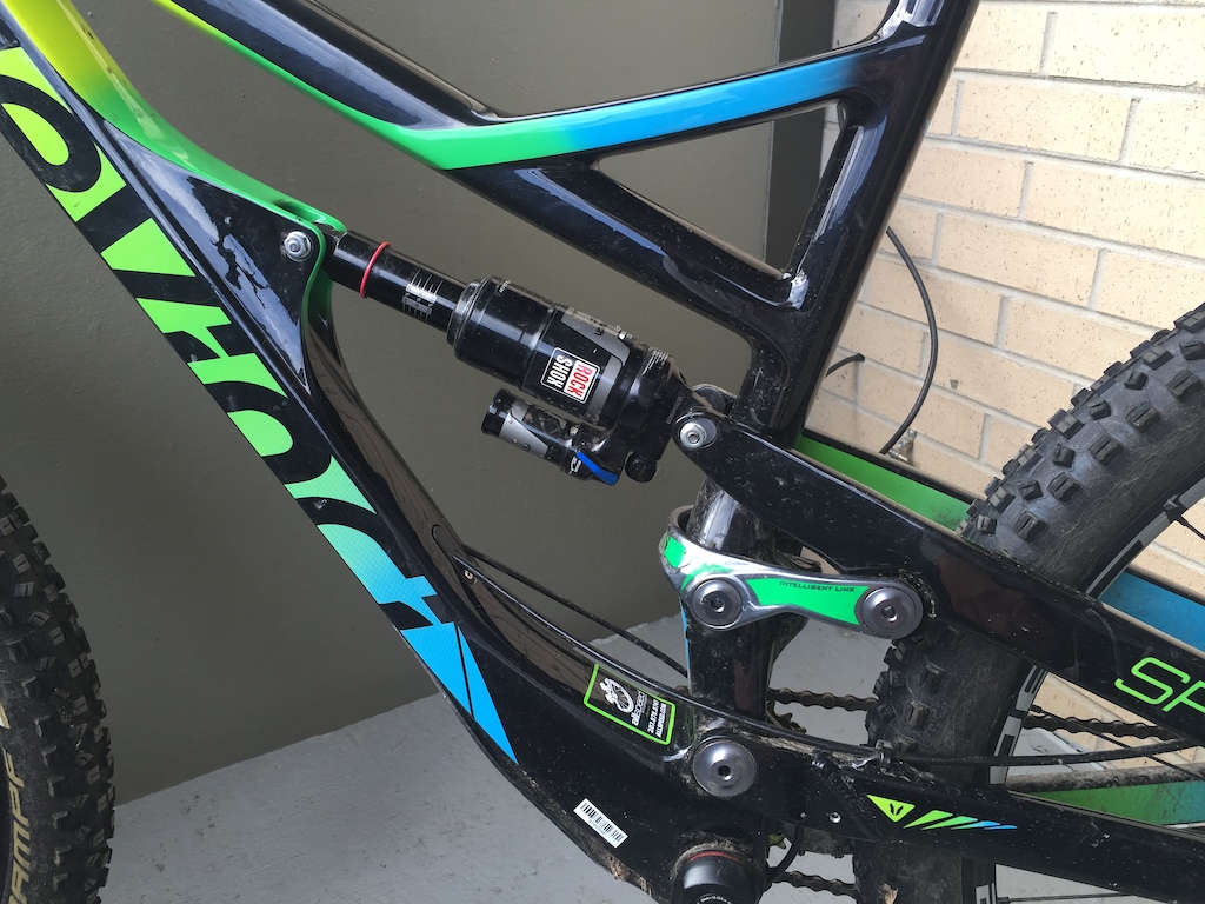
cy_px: 452
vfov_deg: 48.2
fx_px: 1010
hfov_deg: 61.7
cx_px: 602
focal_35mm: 29
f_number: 2.2
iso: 32
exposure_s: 1/120
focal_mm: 4.15
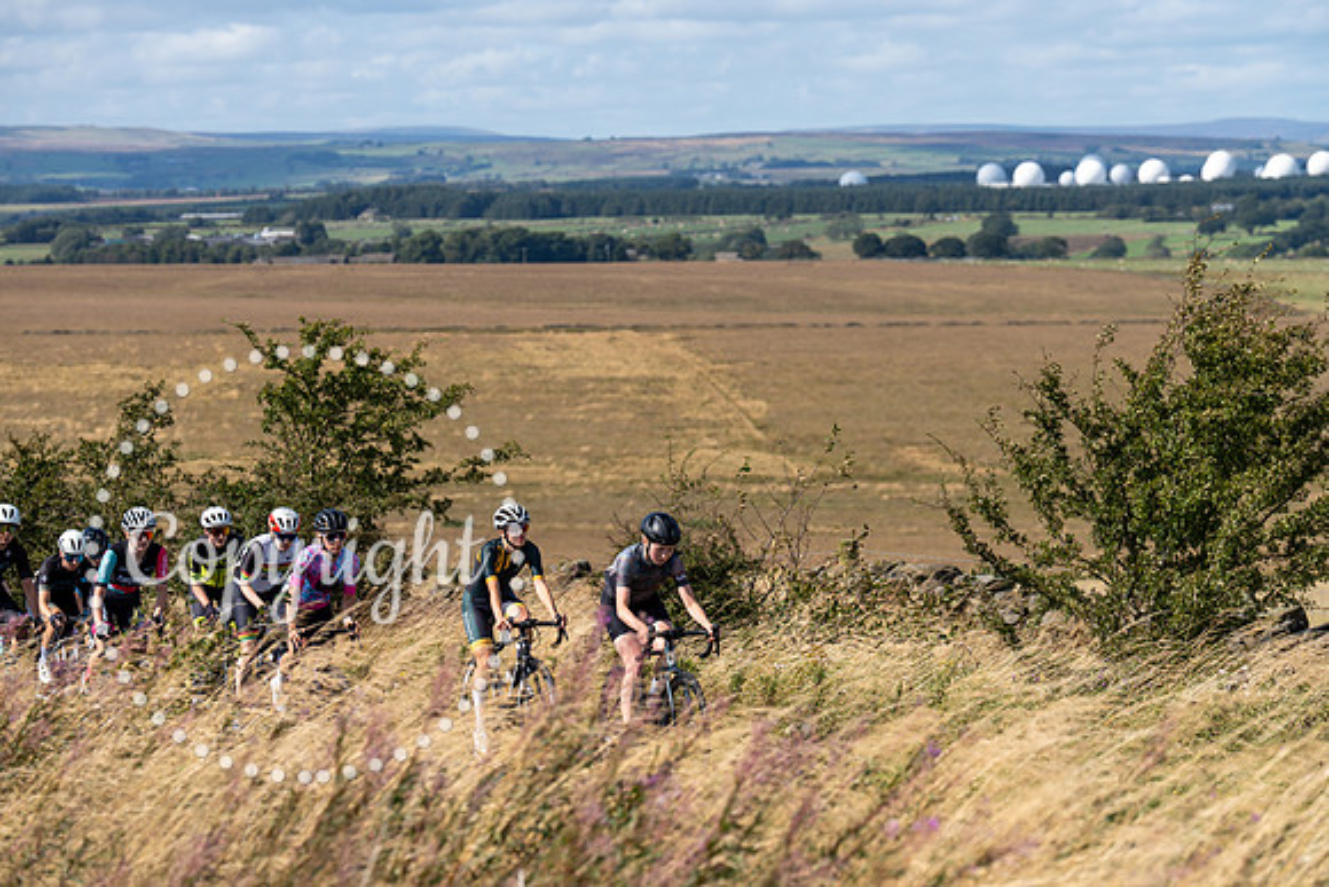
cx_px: 664
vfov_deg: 9.5
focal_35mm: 145
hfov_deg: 14.2
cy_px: 444
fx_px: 5354
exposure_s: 1/800
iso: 125
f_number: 5.6
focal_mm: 145
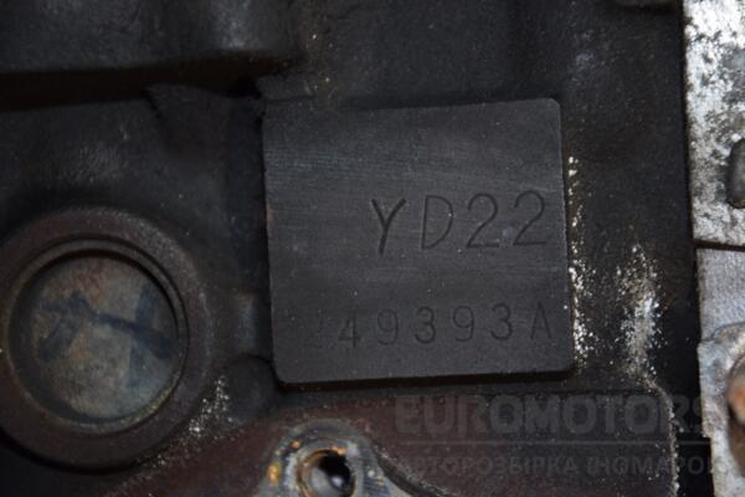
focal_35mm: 158
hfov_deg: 13.0
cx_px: 372
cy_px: 248
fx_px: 3259
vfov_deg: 8.7
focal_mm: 105
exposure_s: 1/60
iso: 800
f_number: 5.6
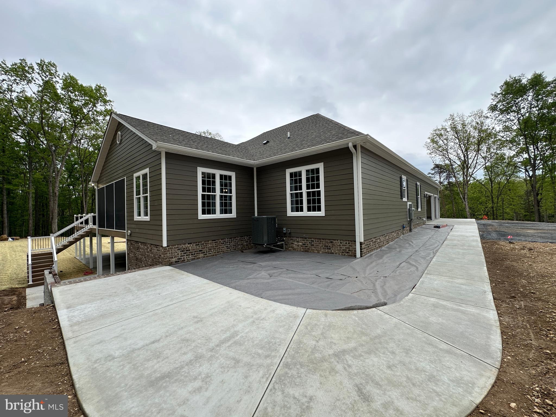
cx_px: 278
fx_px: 225
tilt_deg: +1.2
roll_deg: +1.7
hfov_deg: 102.1
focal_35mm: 14
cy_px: 208
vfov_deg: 85.7
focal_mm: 2.22
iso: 40
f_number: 2.2
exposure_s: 1/690
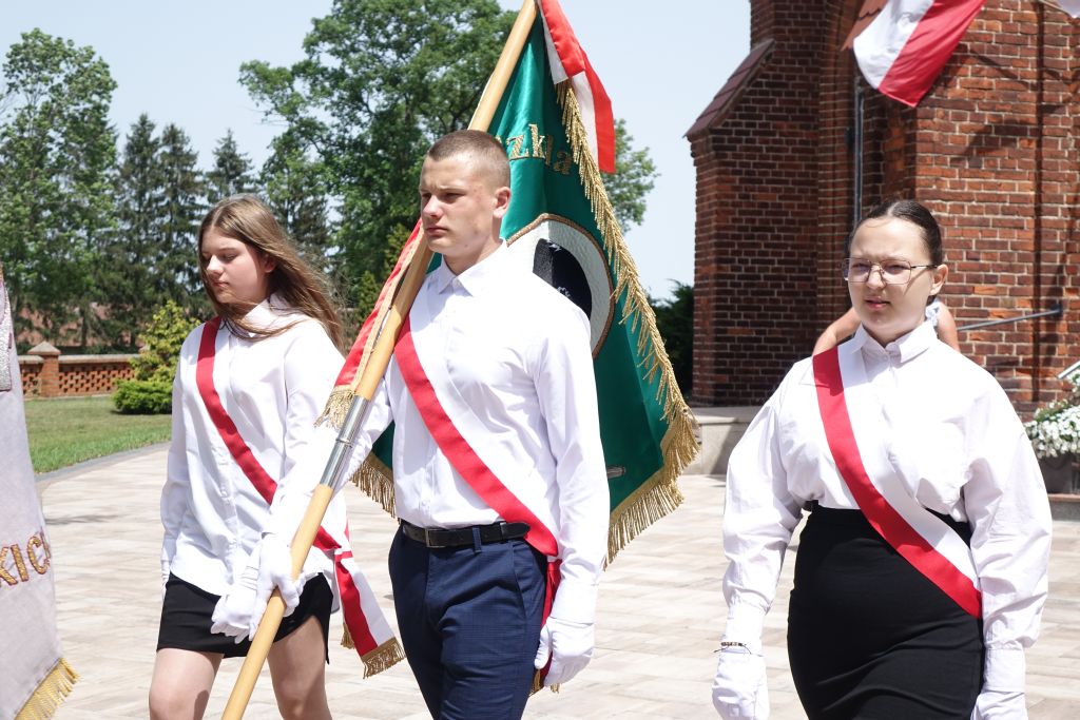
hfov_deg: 31.0
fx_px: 1950
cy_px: 360
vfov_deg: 20.9
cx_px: 540
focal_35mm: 65
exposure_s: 1/640
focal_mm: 23.79
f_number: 4
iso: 125
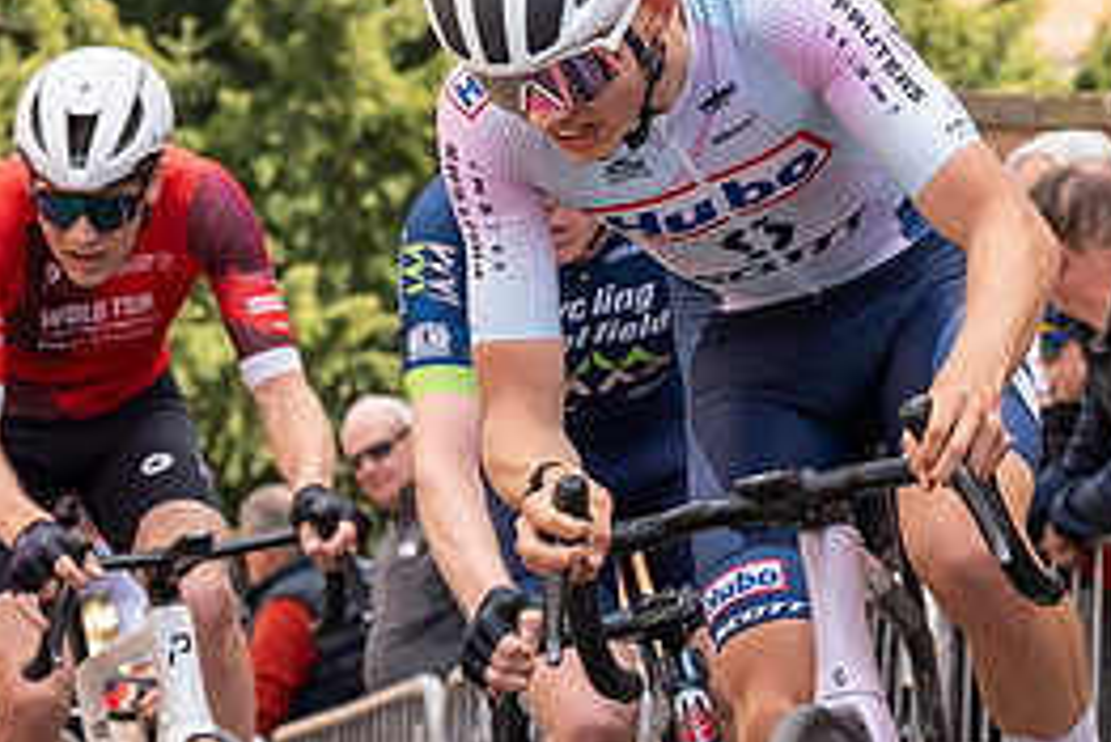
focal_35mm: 289
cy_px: -213
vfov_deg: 4.7
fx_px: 8923
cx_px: 803
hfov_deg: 7.1
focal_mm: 70
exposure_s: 1/1000
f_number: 5
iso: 320
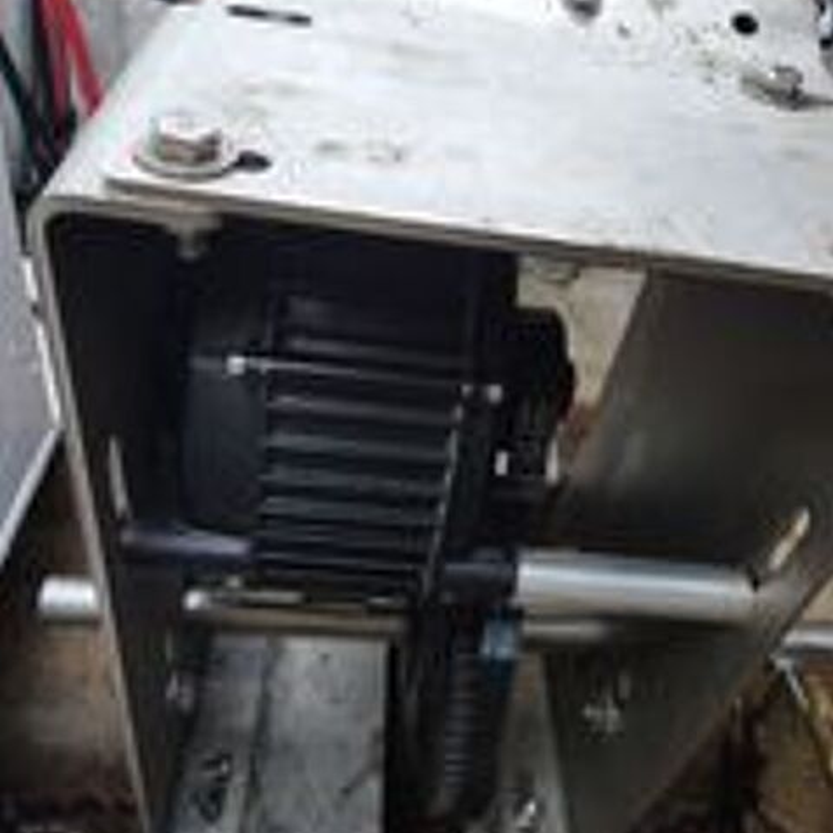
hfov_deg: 51.1
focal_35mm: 32
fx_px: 871
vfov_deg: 51.0
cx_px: 417
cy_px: 452
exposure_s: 1/120
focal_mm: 4.71
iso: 188
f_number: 1.79
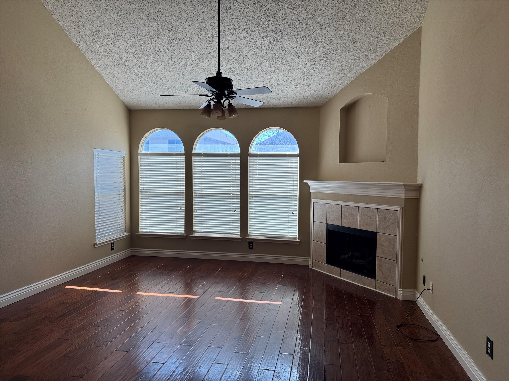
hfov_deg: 71.6
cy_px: 190
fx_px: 353
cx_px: 254
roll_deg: -0.7
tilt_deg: -3.1
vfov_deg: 56.8
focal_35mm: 24
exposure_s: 1/399
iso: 80
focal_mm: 6.76
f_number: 1.78
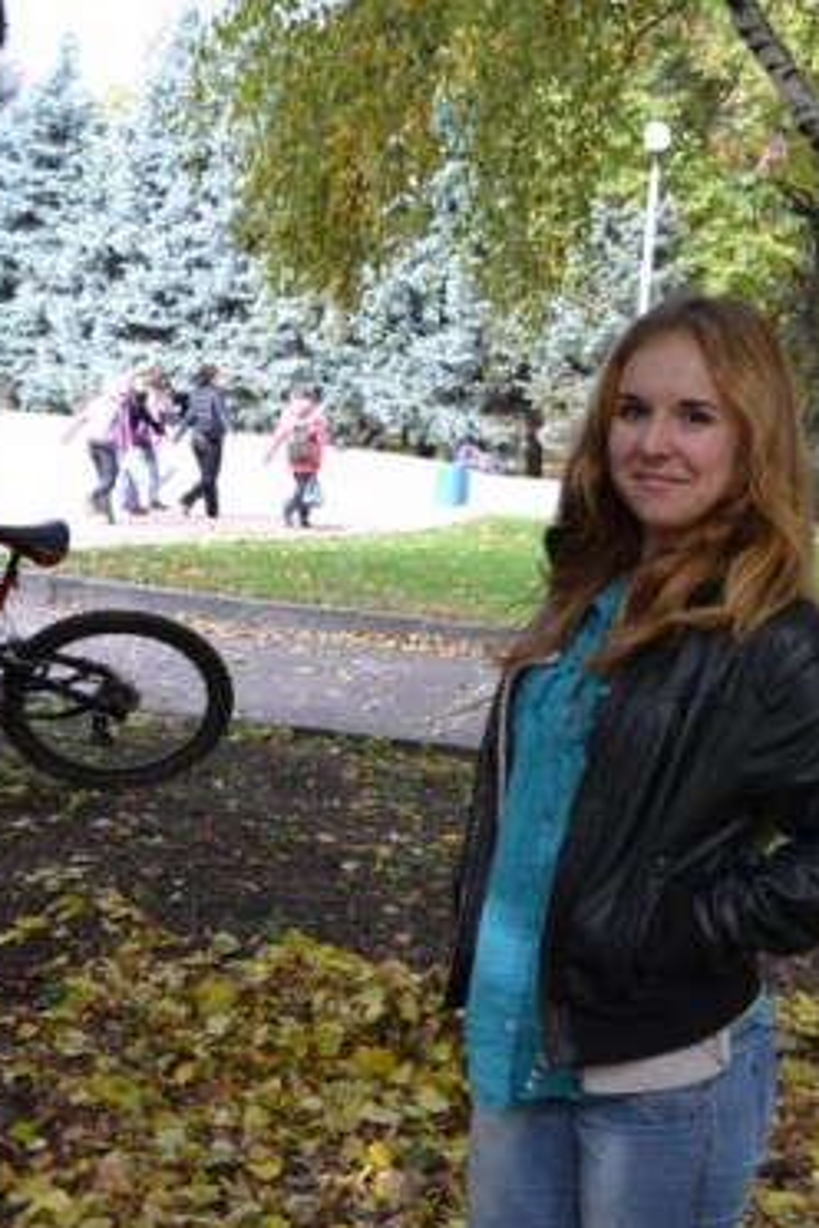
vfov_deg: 34.0
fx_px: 1979
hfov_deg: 23.3
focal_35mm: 58
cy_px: 881
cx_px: 505
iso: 280
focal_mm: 24
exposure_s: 1/125
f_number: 5.6
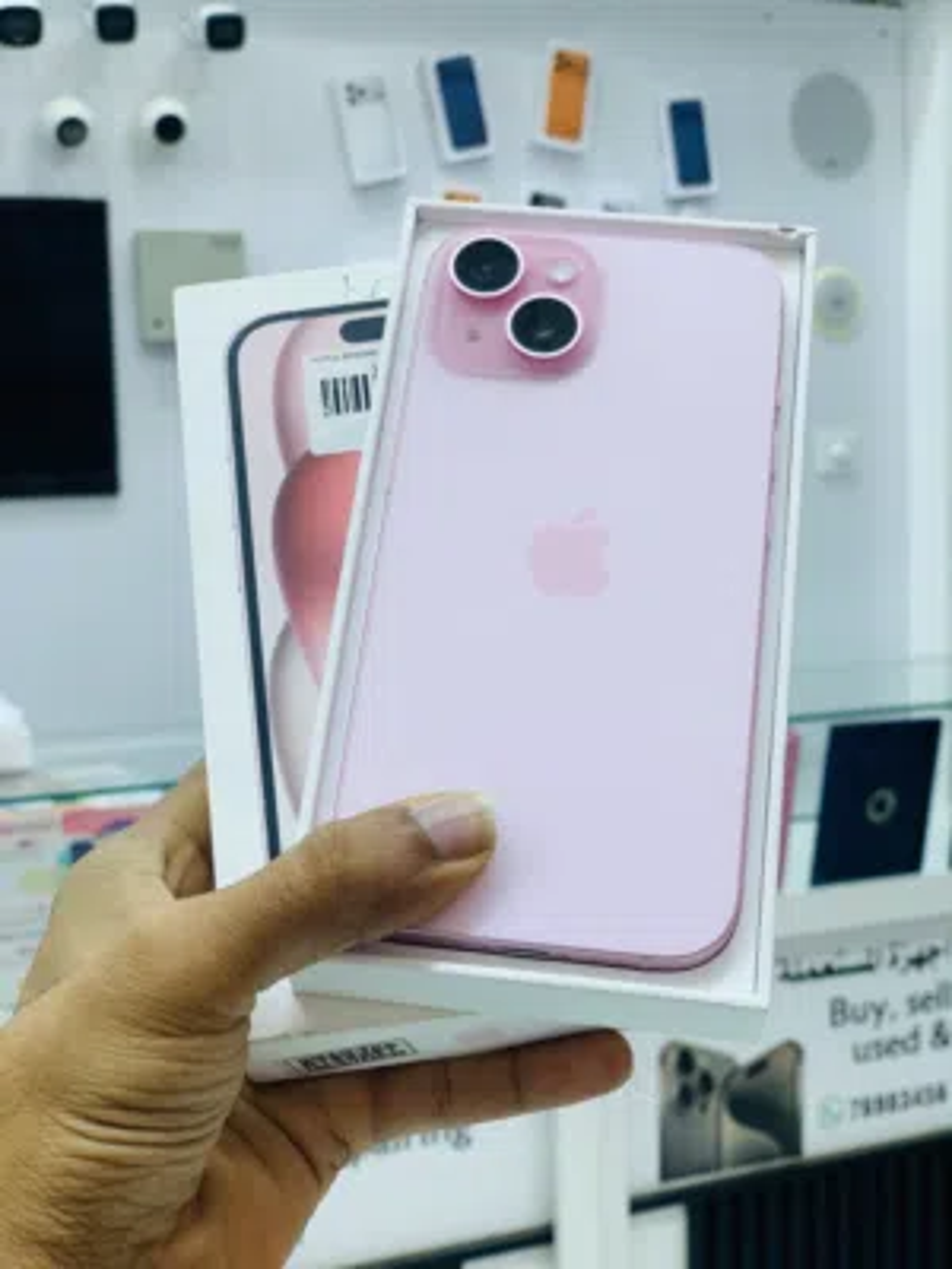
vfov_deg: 36.8
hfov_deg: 28.0
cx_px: 476
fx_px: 1907
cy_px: 634
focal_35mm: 52
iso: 25
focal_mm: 6
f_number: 2.4
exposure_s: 1/100
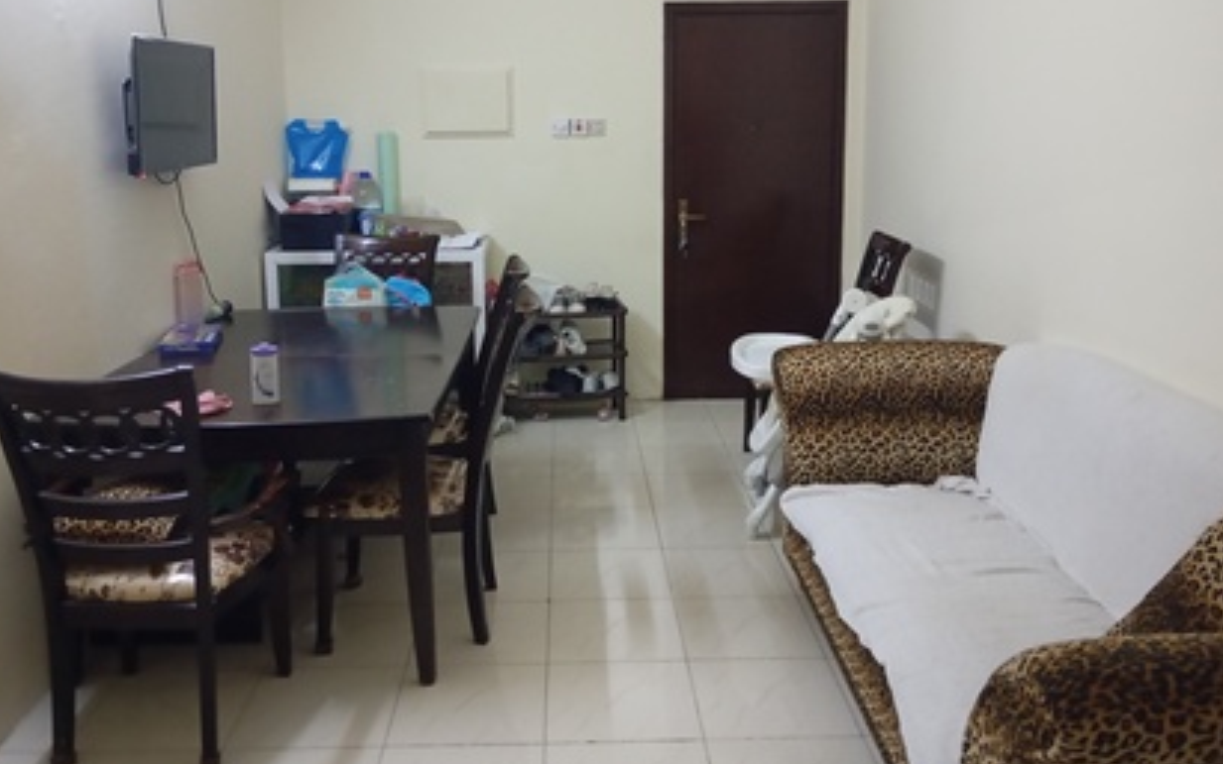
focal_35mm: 33
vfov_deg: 38.0
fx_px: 1100
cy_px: 272
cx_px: 586
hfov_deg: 58.1
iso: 2988
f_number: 1.8
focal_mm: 4.22
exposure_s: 1/25
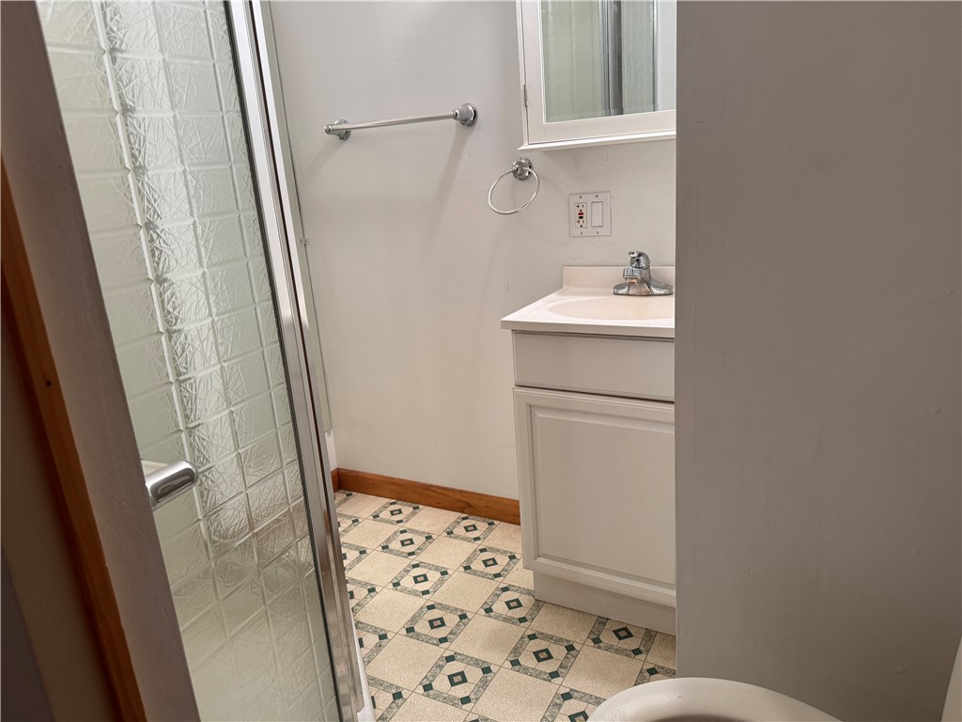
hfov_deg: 71.6
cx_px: 481
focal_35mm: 24
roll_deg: +4.0
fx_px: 667
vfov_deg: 56.8
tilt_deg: -15.9
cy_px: 361
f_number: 1.78
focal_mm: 6.76
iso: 200
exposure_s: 1/120
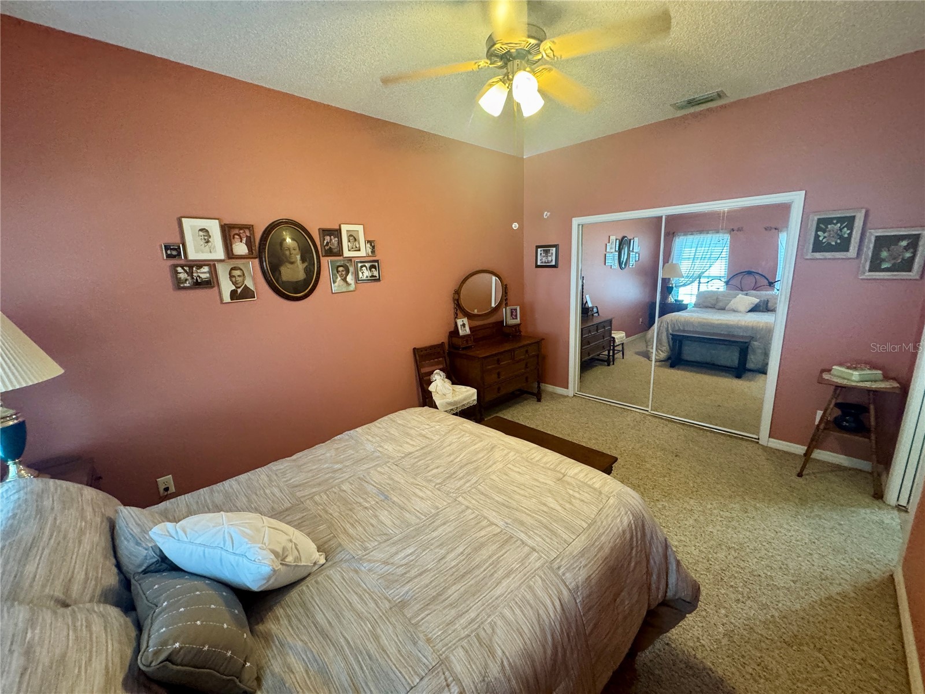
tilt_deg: -12.4
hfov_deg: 102.1
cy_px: 347
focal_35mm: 14
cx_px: 462
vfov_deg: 85.7
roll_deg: +2.5
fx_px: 374
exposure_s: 1/60
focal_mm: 2.22
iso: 500
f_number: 2.2
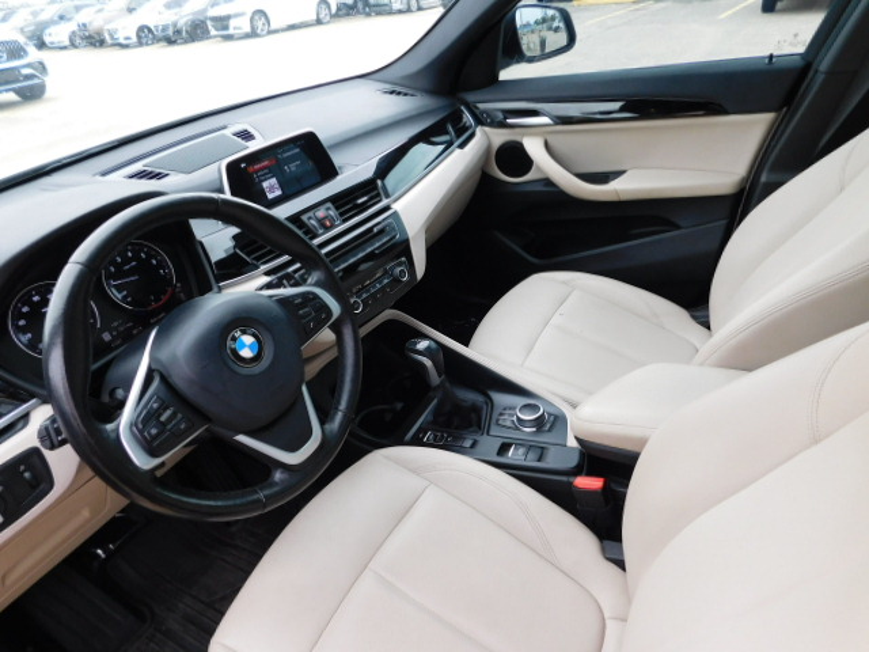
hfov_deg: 73.9
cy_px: 326
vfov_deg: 58.9
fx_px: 577
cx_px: 434
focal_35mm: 23
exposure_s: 1/100
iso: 125
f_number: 3
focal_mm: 4
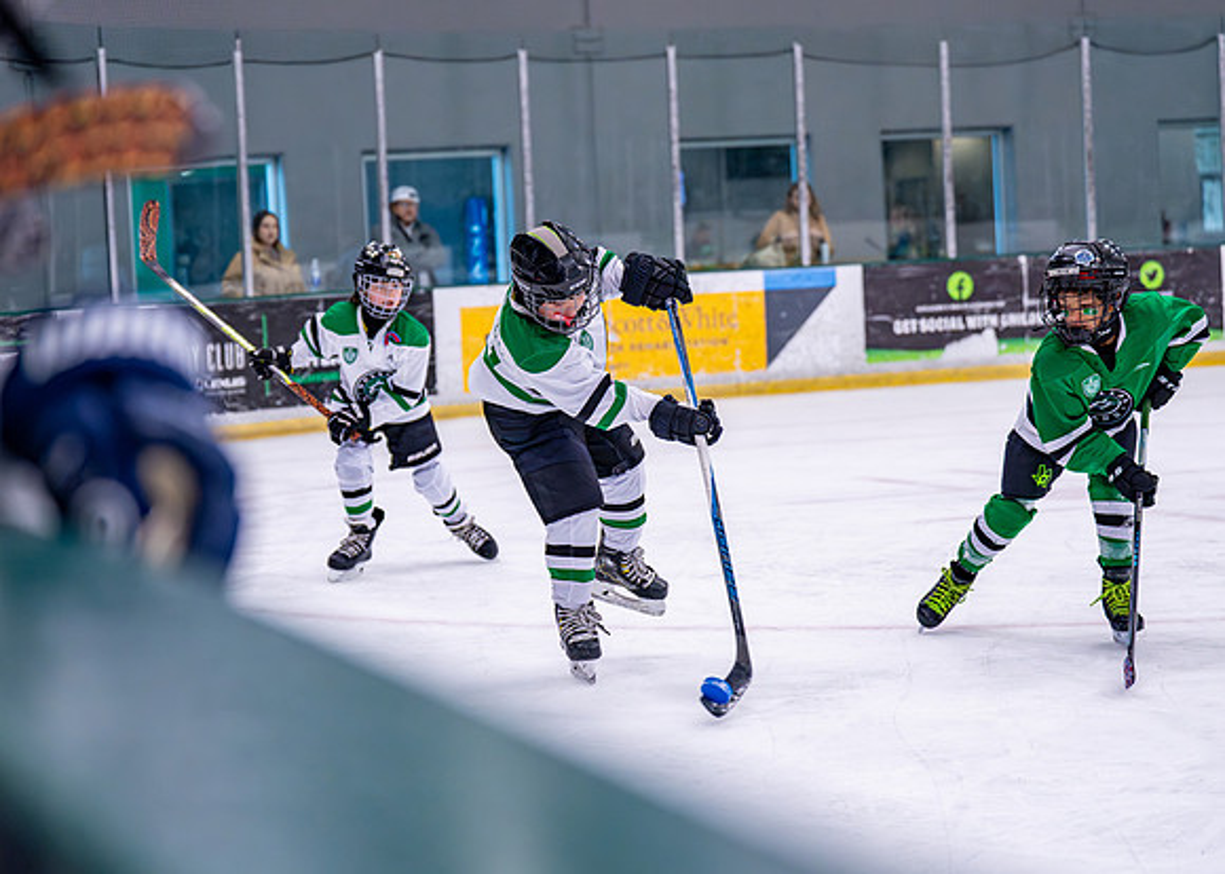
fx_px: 2904
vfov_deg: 17.1
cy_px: 407
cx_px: 550
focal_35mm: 83
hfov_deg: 23.8
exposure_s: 1/1250
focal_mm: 70
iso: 2500
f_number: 2.8
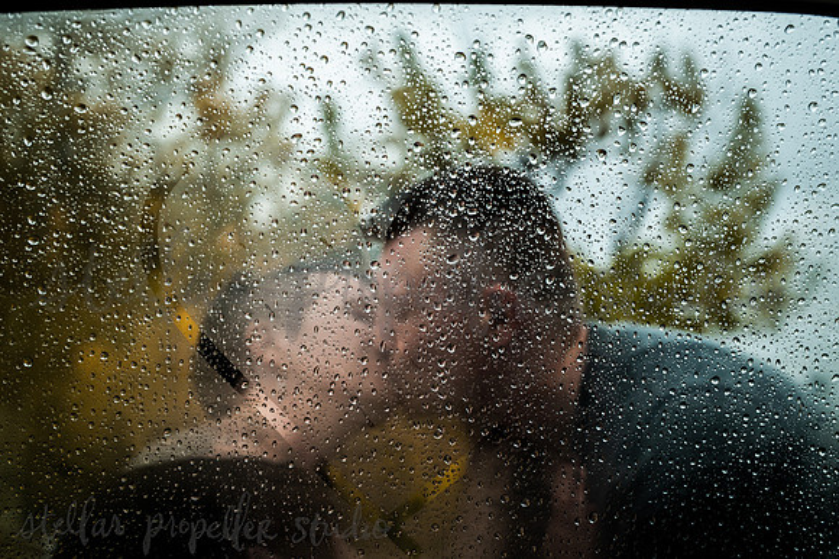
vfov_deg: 27.0
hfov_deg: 39.6
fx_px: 1165
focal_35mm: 50
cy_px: 280
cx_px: 420
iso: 1250
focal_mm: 50
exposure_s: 1/125
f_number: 5
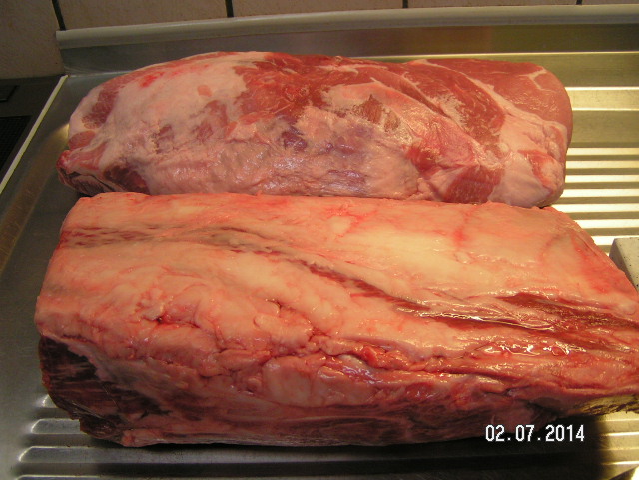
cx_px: 320
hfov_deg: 49.0
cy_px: 240
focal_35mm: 38
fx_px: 701
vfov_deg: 37.7
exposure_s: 1/30
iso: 125
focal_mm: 5.8
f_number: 2.8
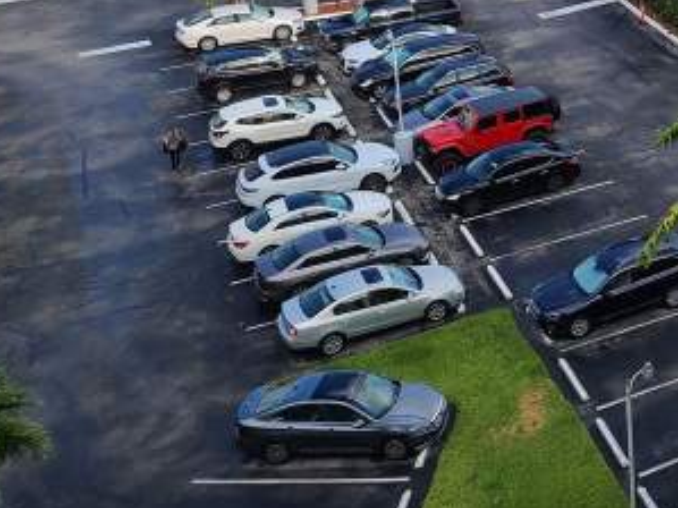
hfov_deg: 26.0
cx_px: 805
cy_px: -104
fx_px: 1312
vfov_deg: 20.5
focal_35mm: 67
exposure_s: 1/337
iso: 16
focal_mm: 7
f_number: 1.8
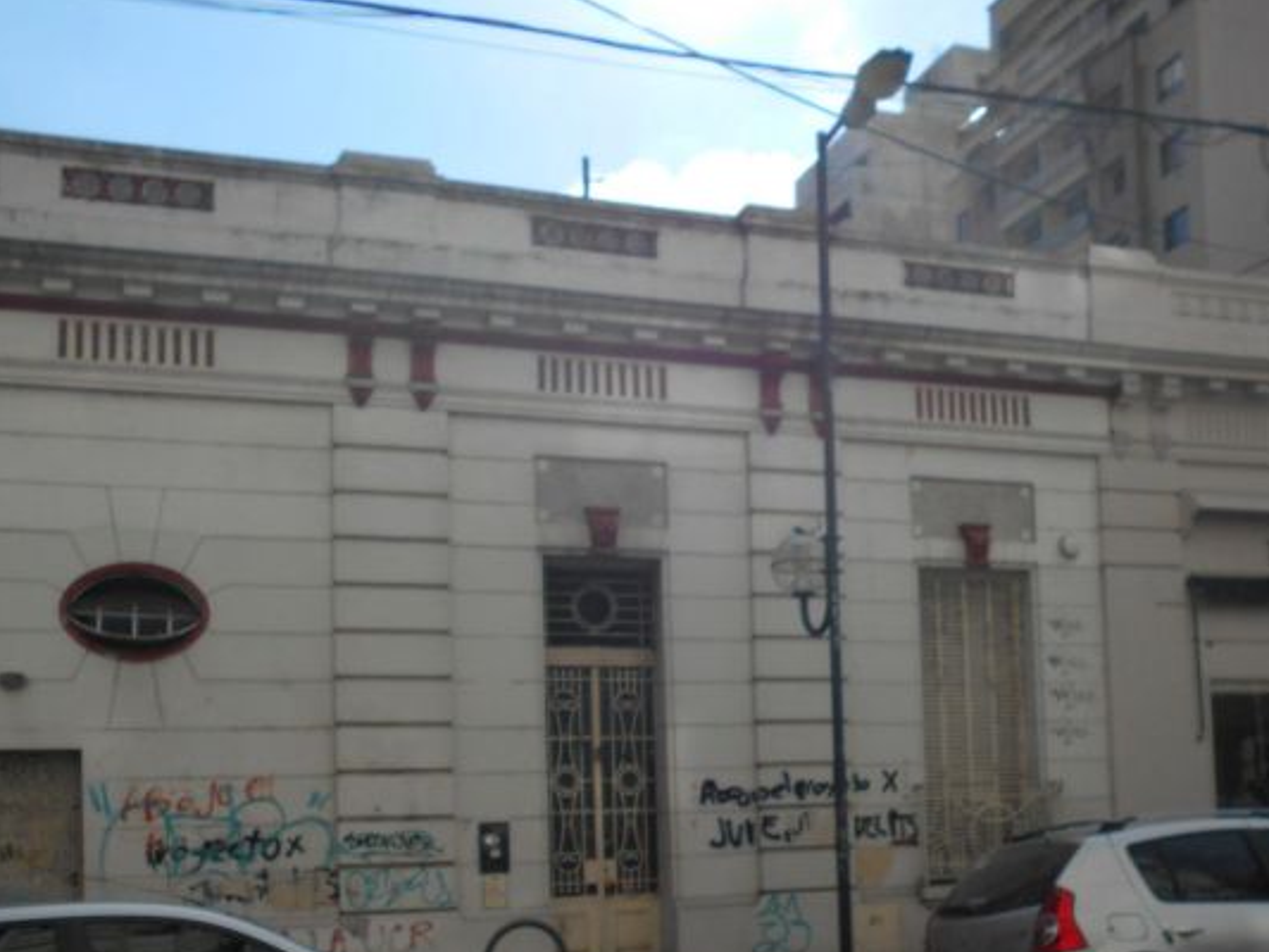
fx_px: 1430
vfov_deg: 36.0
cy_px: 707
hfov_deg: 47.8
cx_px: 676
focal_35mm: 39
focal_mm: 4.6
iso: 80
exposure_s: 1/2000
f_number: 3.2
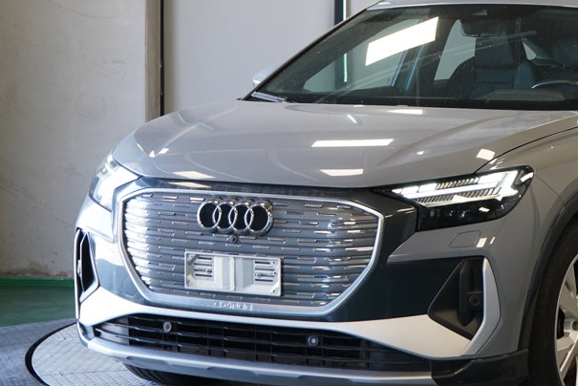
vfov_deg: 12.3
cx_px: 549
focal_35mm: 111
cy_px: 118
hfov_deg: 18.0
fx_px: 1783
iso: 1600
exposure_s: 1/160
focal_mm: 56
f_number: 5
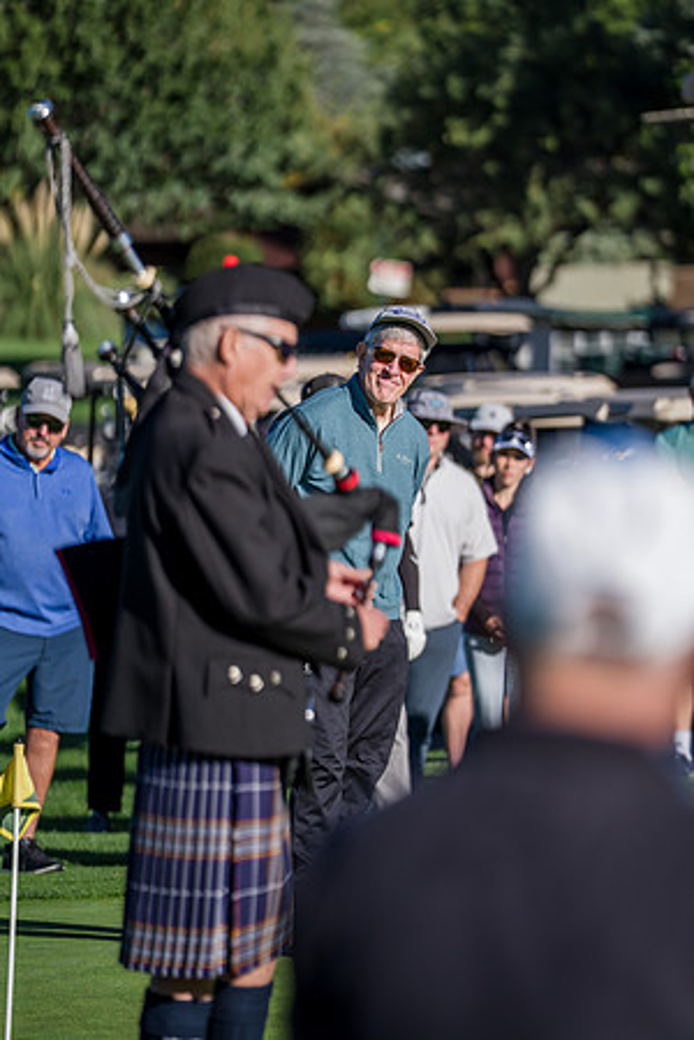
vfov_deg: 10.3
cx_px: 347
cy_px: 520
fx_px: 5783
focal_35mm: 200
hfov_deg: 6.9
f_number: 2.8
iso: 400
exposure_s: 1/8000
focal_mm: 200
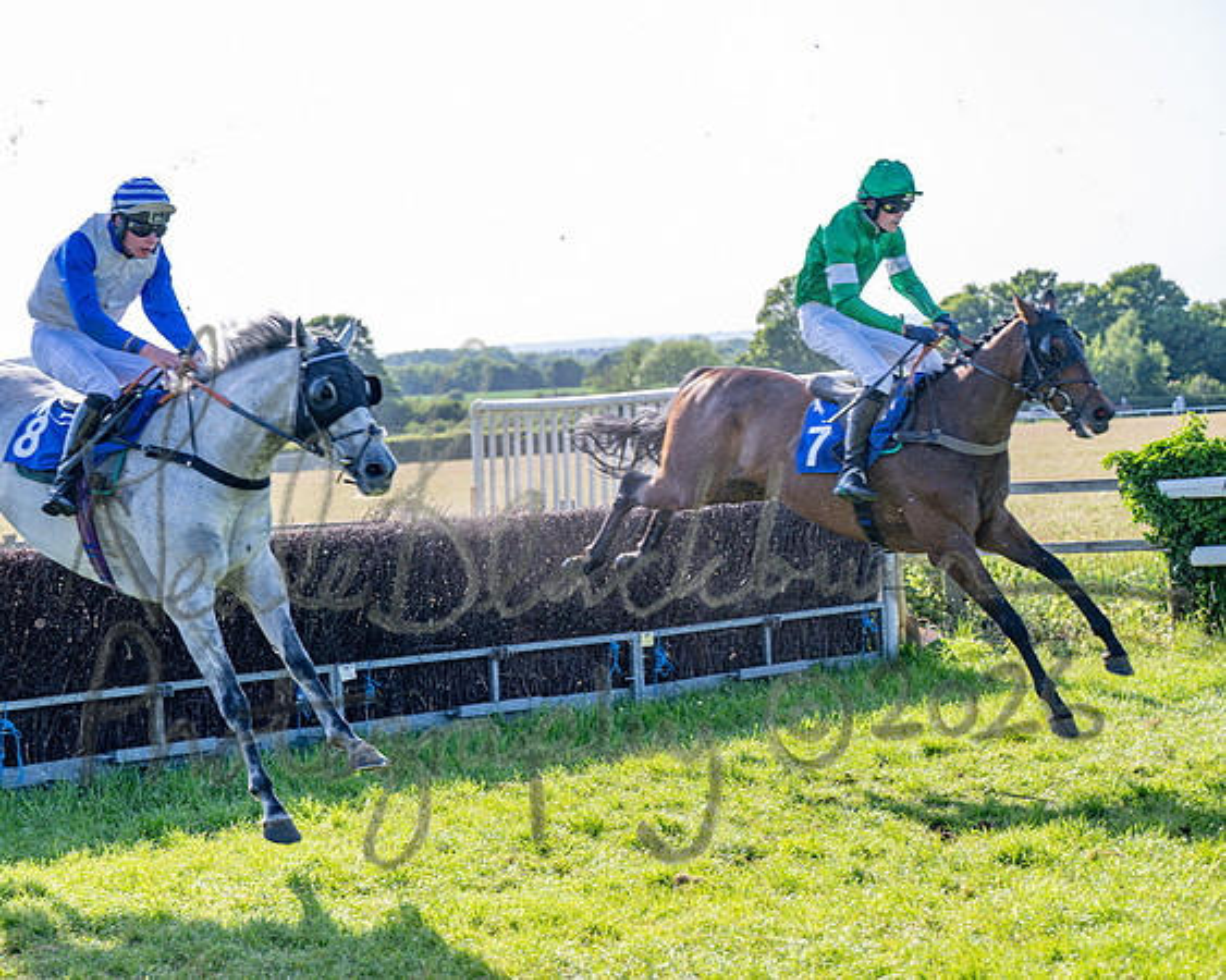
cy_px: 491
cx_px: 558
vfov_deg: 19.3
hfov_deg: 24.0
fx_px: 2878
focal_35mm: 79
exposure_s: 1/1250
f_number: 4
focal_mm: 70
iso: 320
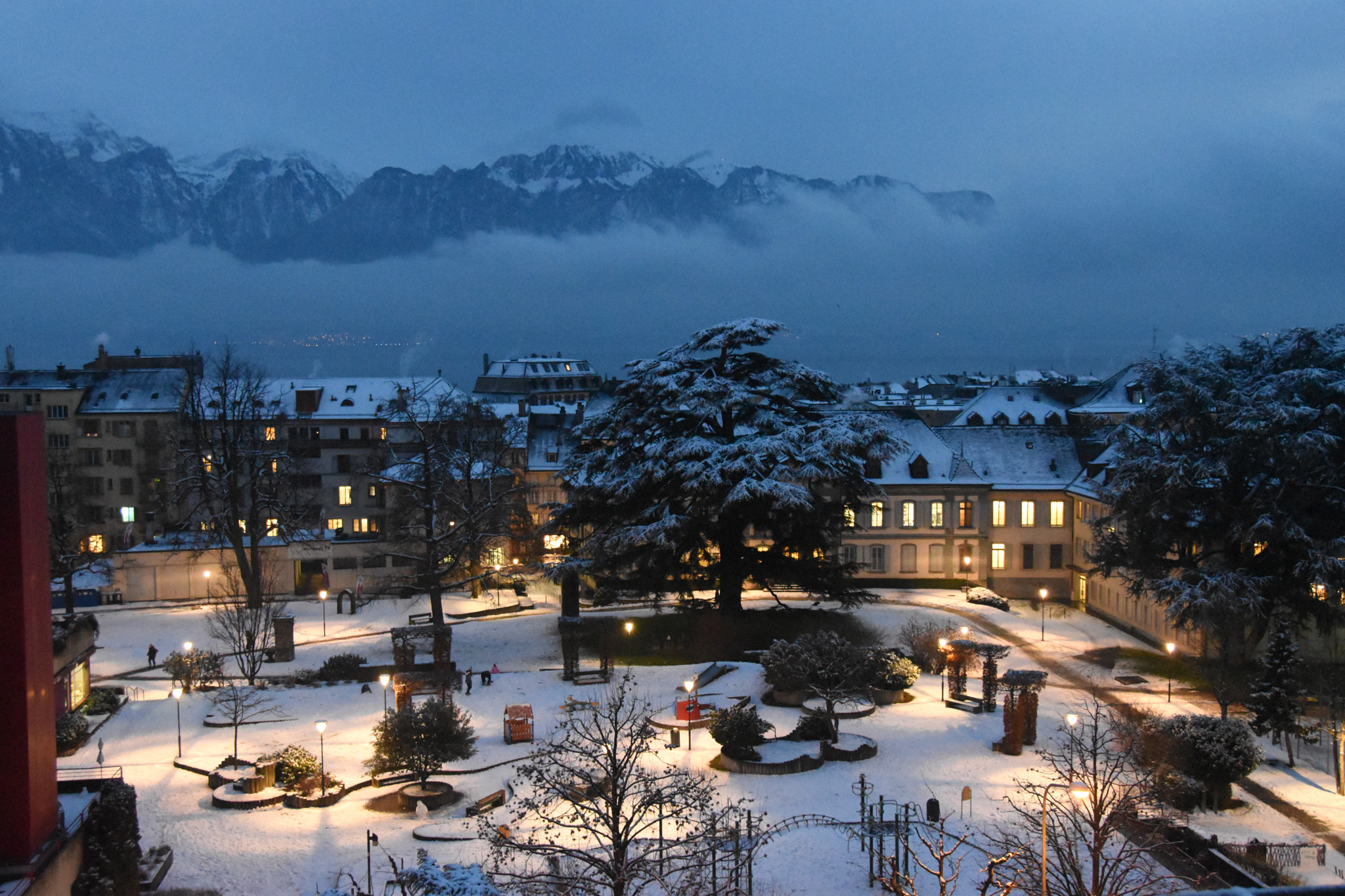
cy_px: 448
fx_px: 1457
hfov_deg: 49.6
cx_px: 672
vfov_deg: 34.2
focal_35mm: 39
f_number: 5
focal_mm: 26
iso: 8000
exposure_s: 1/50
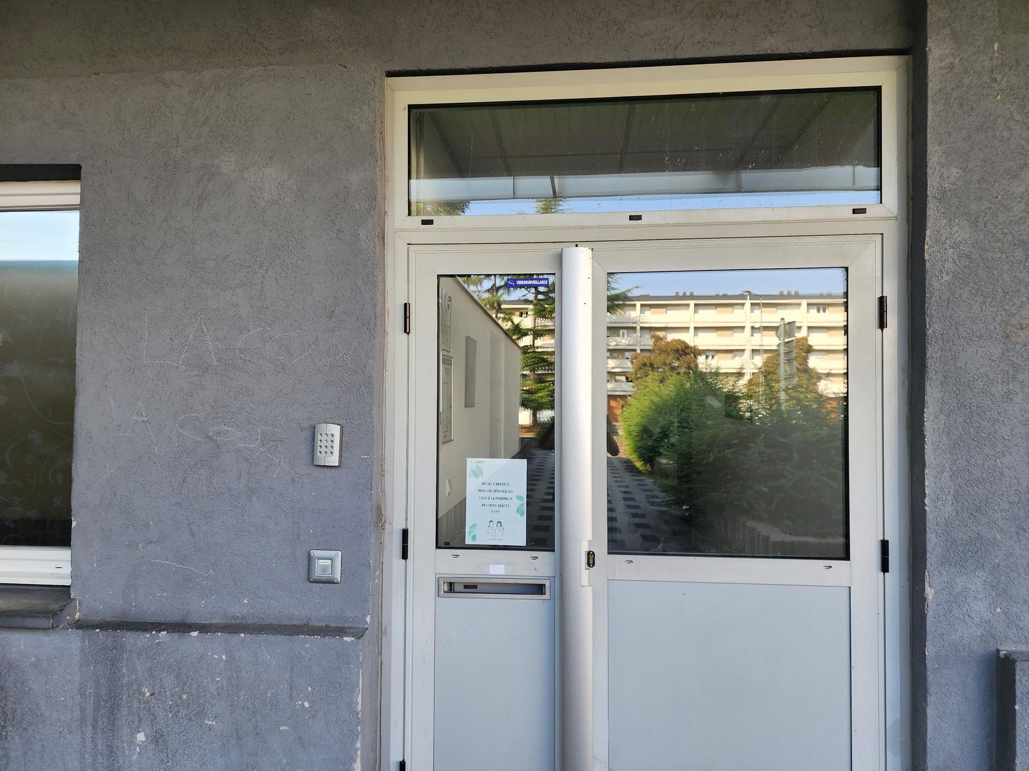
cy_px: 386
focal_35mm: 23
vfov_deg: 58.9
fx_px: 684
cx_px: 514
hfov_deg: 73.9
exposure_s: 1/180
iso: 40
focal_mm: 6.4
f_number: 1.8
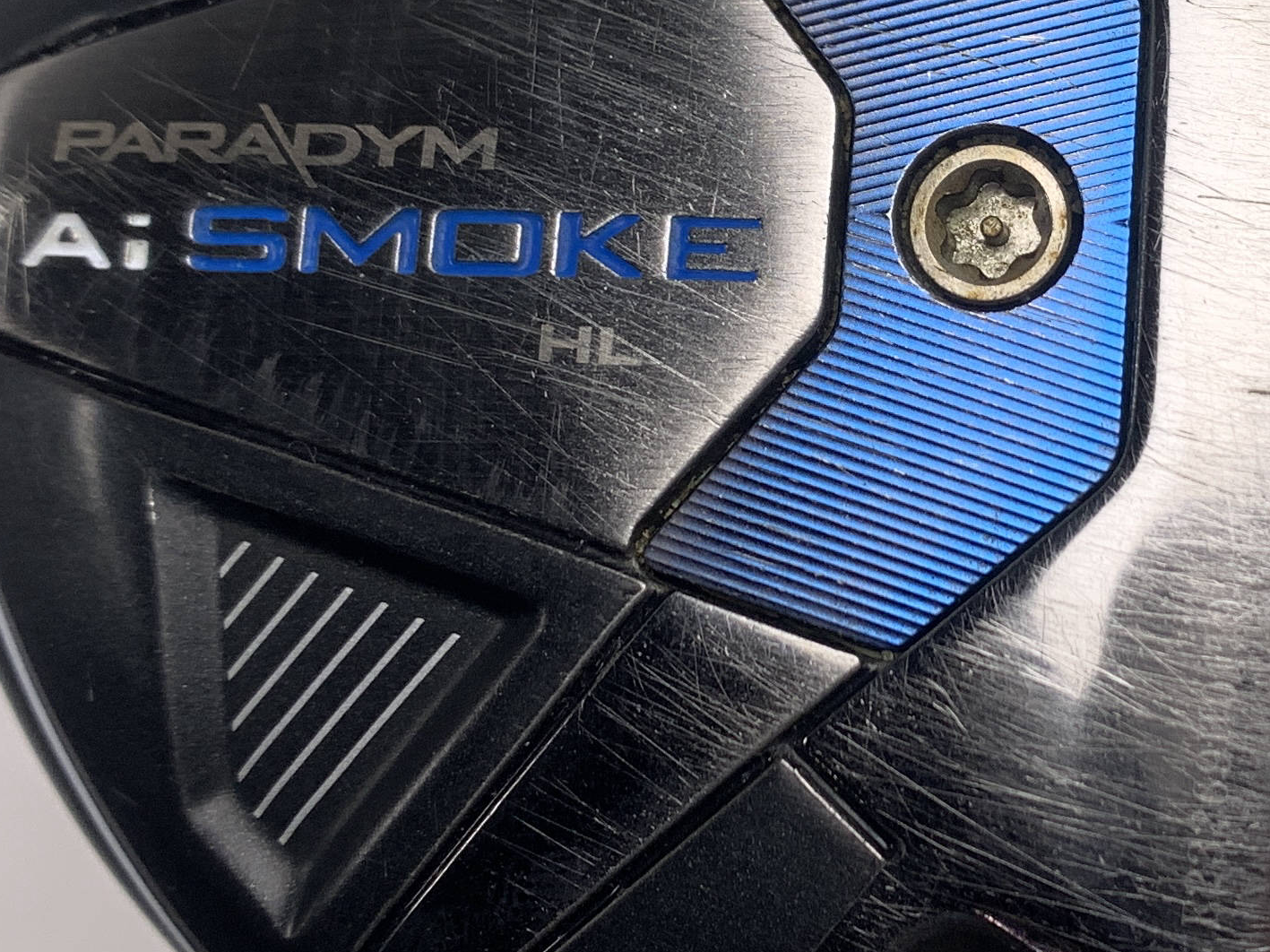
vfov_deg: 19.7
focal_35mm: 74
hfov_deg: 25.7
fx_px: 2714
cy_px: 220
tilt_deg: -74.0
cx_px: 1070
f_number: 1.8
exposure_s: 1/283
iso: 25
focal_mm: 4.25
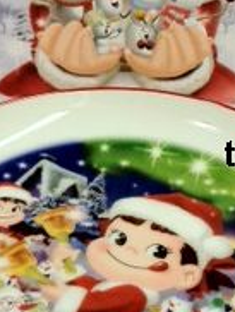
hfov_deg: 12.1
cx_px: 120
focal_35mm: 123
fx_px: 1111
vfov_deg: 15.8
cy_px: 26
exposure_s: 1/30
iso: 64
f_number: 2.4
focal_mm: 4.28
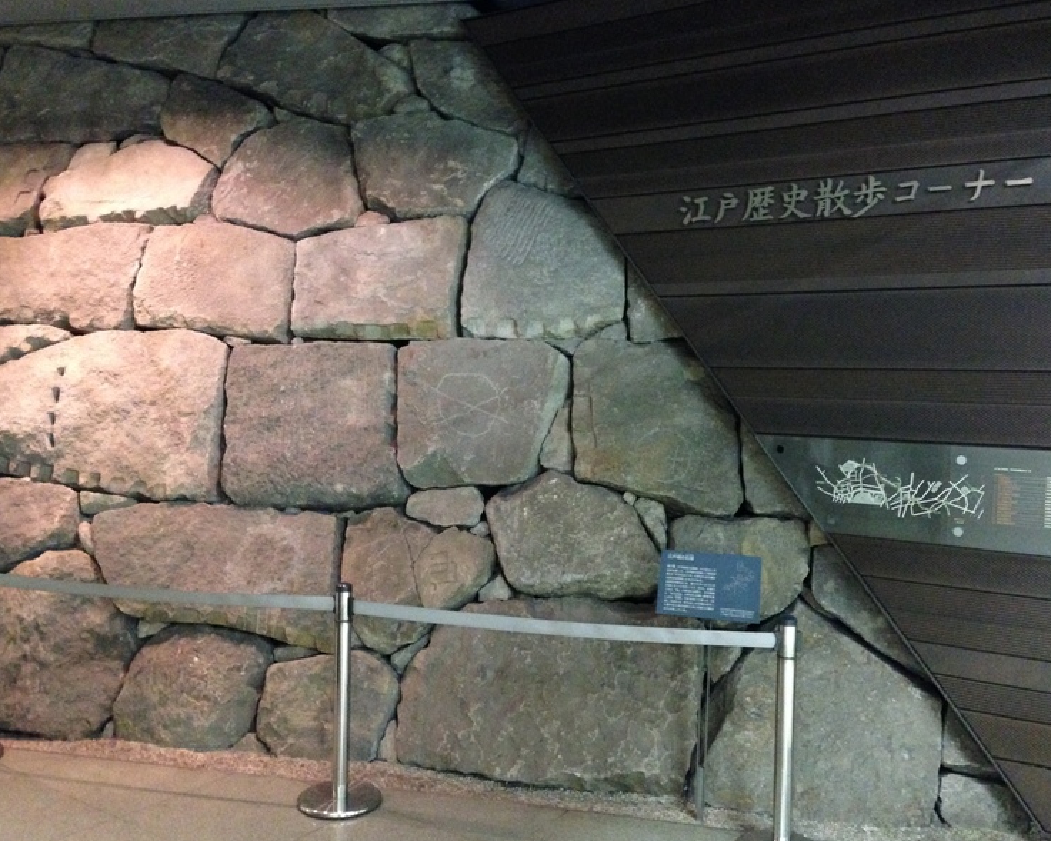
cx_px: 523
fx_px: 1089
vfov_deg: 42.2
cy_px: 417
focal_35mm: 35
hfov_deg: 51.5
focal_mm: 4.12
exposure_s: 1/15
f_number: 2.4
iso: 640
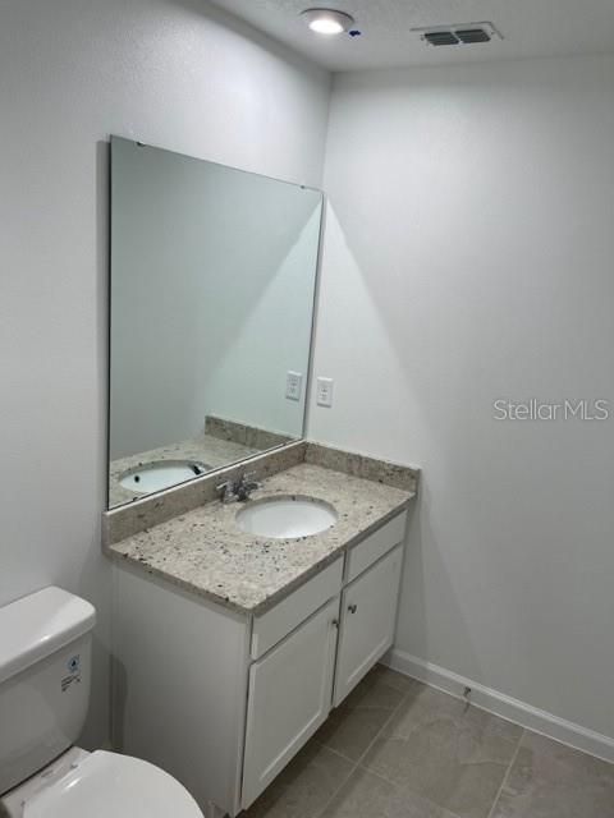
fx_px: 615
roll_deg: -5.1
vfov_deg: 67.3
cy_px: 409
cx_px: 307
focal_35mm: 26
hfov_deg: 53.1
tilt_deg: -12.8
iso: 50
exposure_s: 1/120
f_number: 1.6
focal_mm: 5.1
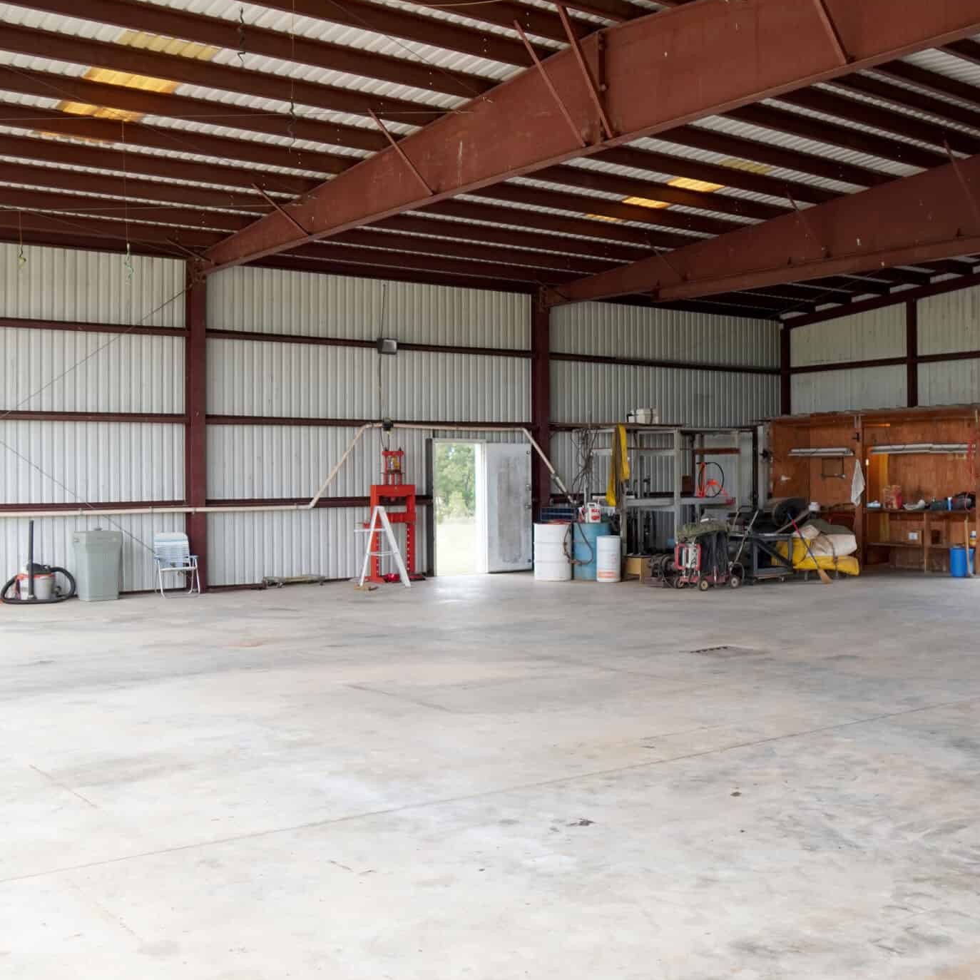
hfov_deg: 43.5
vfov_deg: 43.9
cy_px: 478
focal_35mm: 38
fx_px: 1217
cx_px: 616
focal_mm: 16
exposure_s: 1/60
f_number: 4
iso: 200
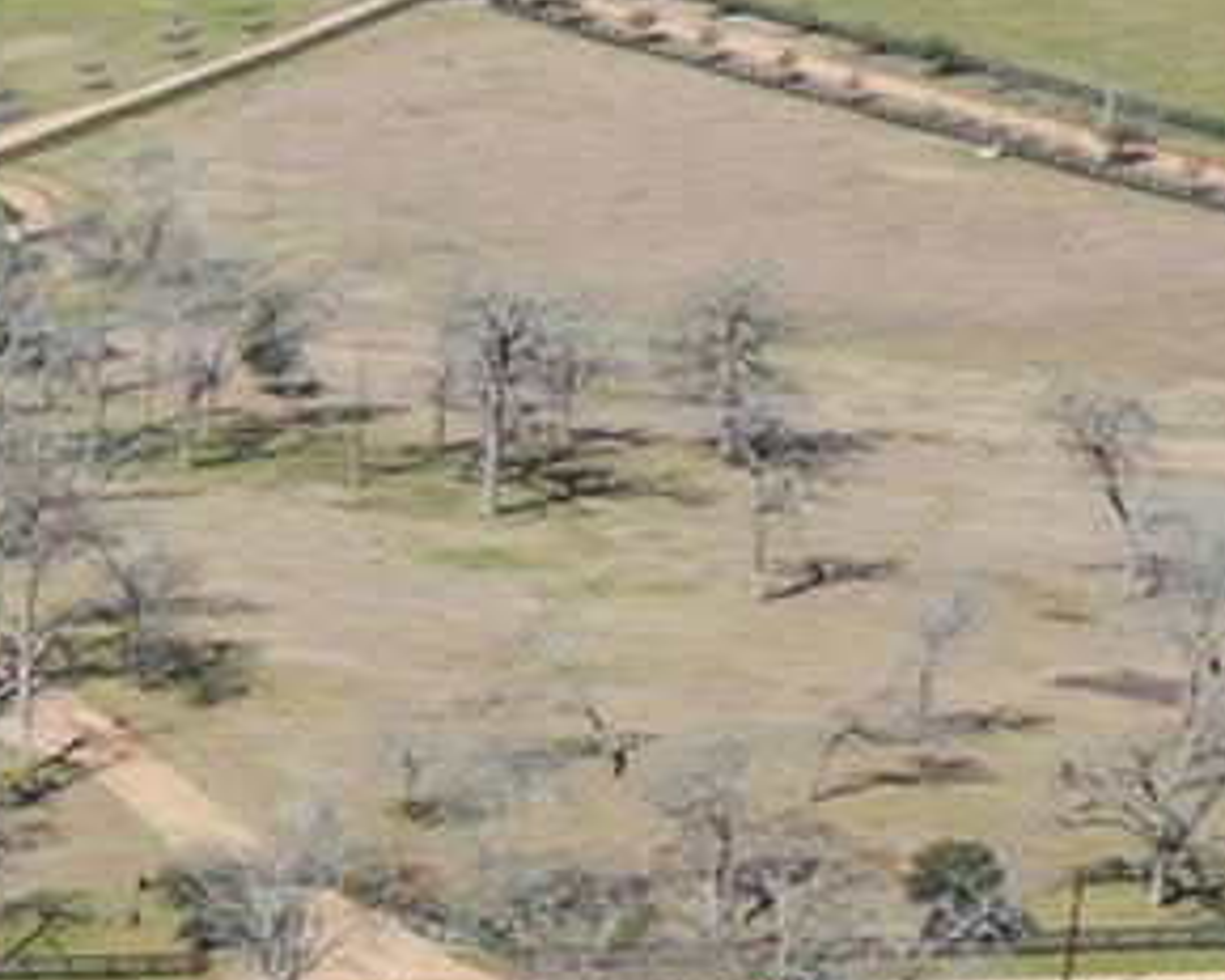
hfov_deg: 9.0
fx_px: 6741
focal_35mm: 186
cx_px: -2030
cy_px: 1152
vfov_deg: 8.2
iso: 100
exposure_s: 1/500
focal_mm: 10.26
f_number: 5.6
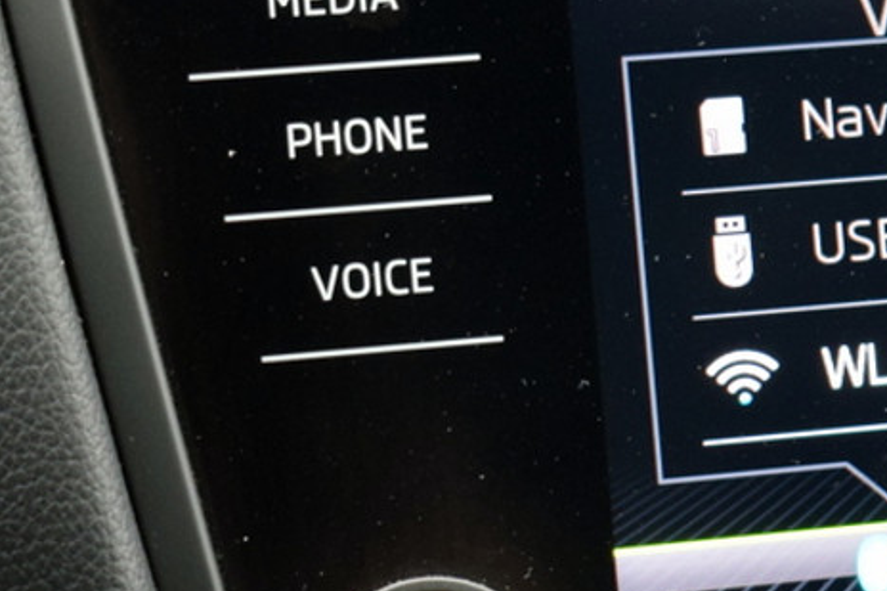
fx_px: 4236
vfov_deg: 8.0
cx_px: 1214
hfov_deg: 11.6
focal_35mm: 172
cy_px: 194
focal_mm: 38
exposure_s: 1/60
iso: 1100
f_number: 4.8
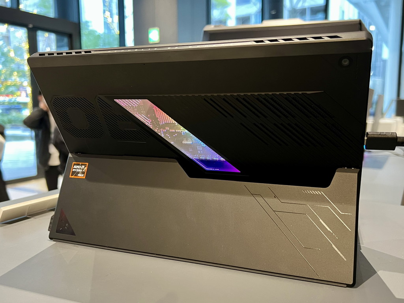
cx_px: 202
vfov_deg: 53.1
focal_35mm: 26
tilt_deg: -7.5
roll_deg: +0.4
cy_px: 152
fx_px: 303
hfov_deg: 67.3
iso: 640
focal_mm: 5.7
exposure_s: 1/25
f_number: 1.5
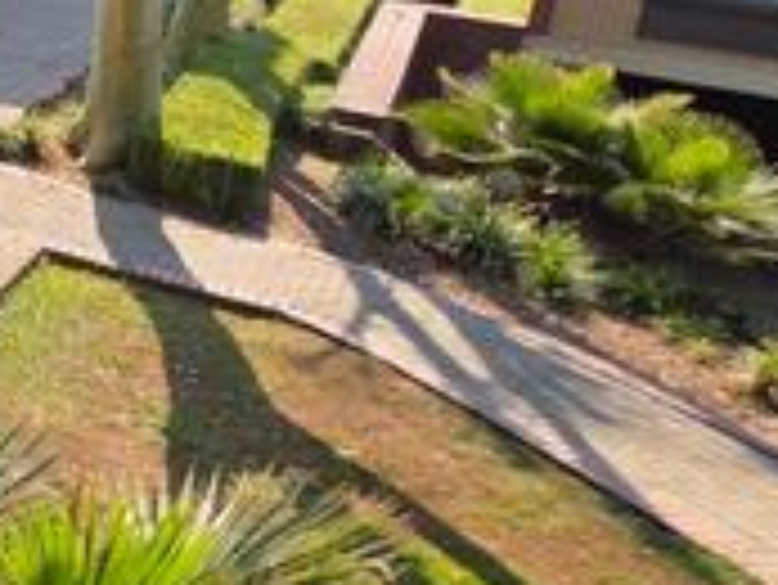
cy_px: -22
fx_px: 1349
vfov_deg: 23.3
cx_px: -774
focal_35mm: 60
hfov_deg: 19.2
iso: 40
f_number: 1.9
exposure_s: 1/952
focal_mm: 2.2
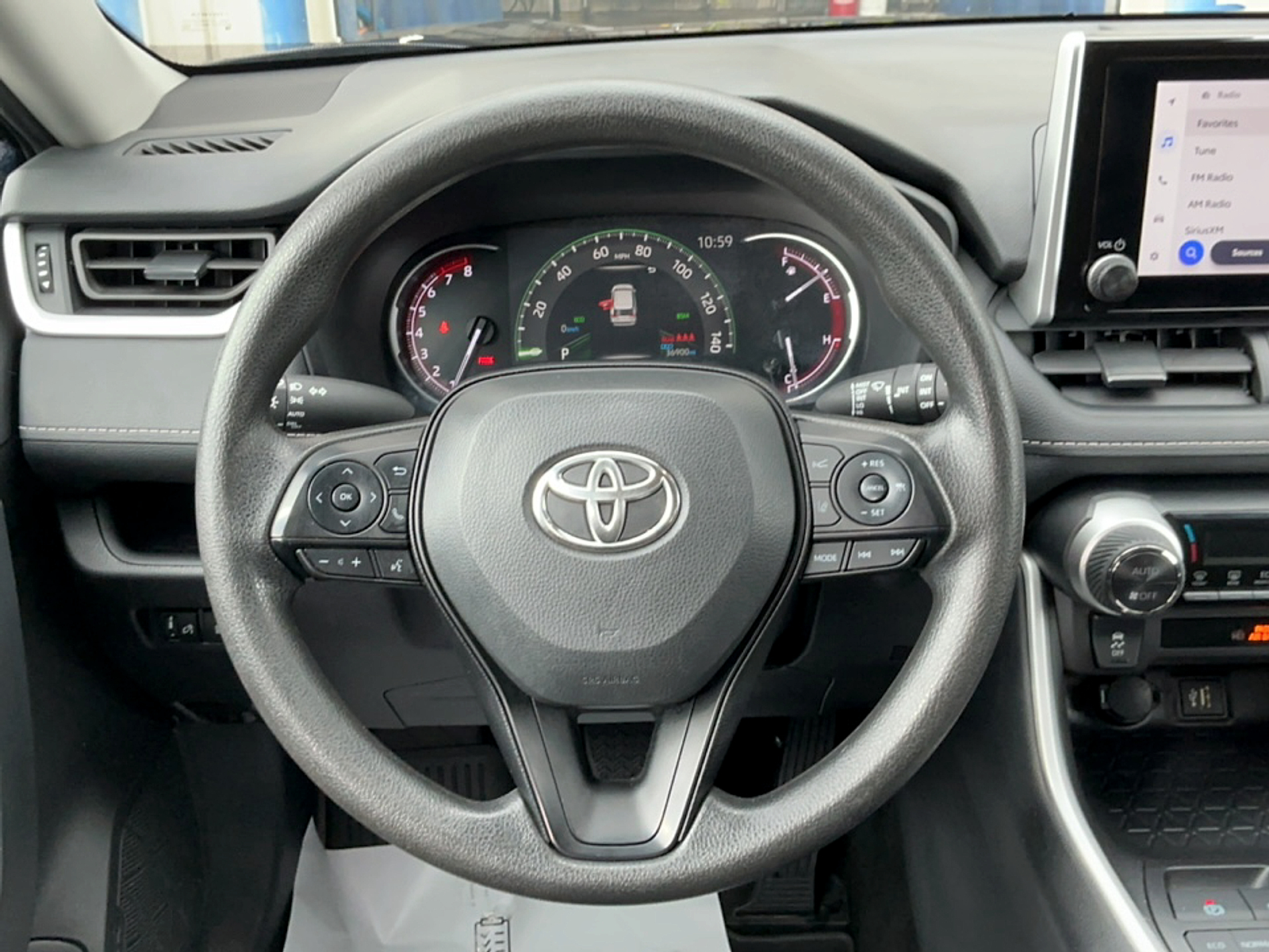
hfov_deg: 60.0
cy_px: 476
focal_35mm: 30
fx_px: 1100
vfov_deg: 46.8
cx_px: 634
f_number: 1.8
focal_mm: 3
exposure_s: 1/60
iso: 64
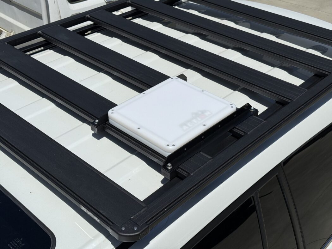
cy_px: 124
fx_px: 460
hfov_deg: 39.6
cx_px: 166
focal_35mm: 48
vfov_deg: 30.3
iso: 50
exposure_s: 1/13333
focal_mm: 6.76
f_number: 1.78
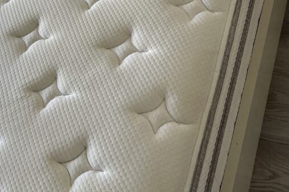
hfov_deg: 40.3
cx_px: 43
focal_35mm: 46
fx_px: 369
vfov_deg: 27.6
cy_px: 3
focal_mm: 5.1
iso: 50
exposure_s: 1/121
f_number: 1.6
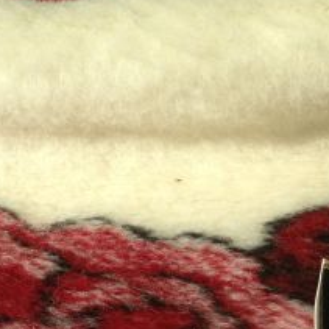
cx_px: -105
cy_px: 327
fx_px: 1054
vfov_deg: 17.3
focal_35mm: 98
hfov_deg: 16.7
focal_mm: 4.13
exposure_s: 1/1808
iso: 50
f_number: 2.4
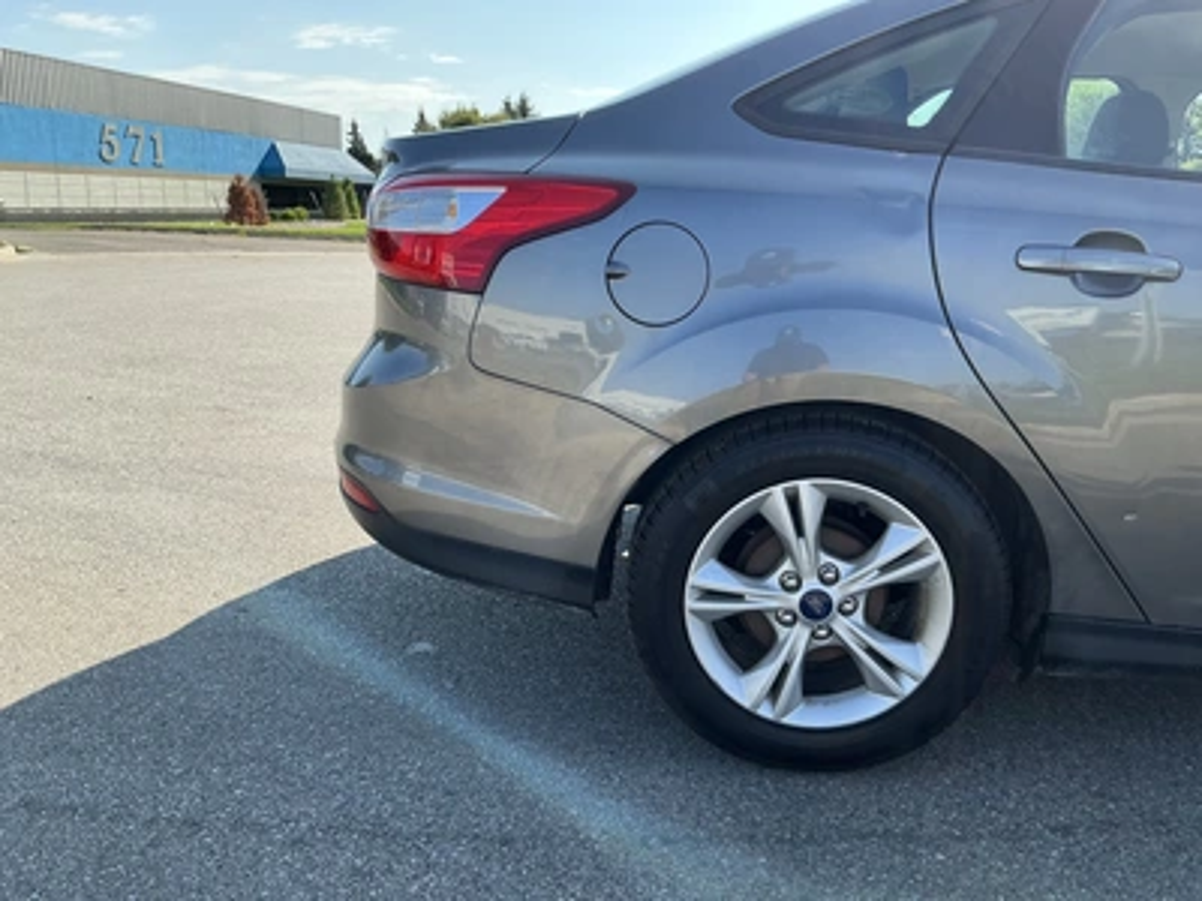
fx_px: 972
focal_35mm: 28
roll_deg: -2.0
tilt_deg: -10.0
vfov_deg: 49.7
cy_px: 450
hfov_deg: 63.4
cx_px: 601
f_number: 1.8
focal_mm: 3
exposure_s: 1/657
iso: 25
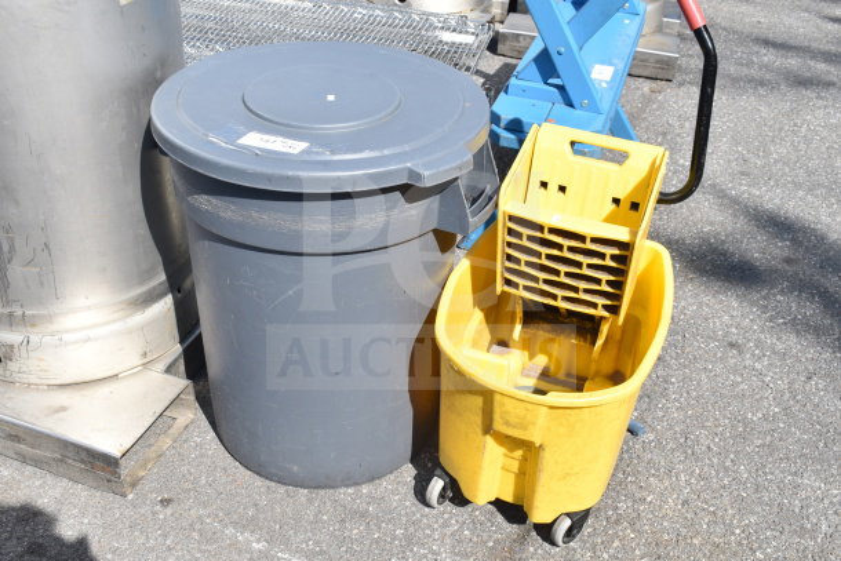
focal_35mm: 40
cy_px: 280
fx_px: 946
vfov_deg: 33.0
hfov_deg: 47.9
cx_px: 420
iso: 200
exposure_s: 1/250
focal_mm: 27
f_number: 8
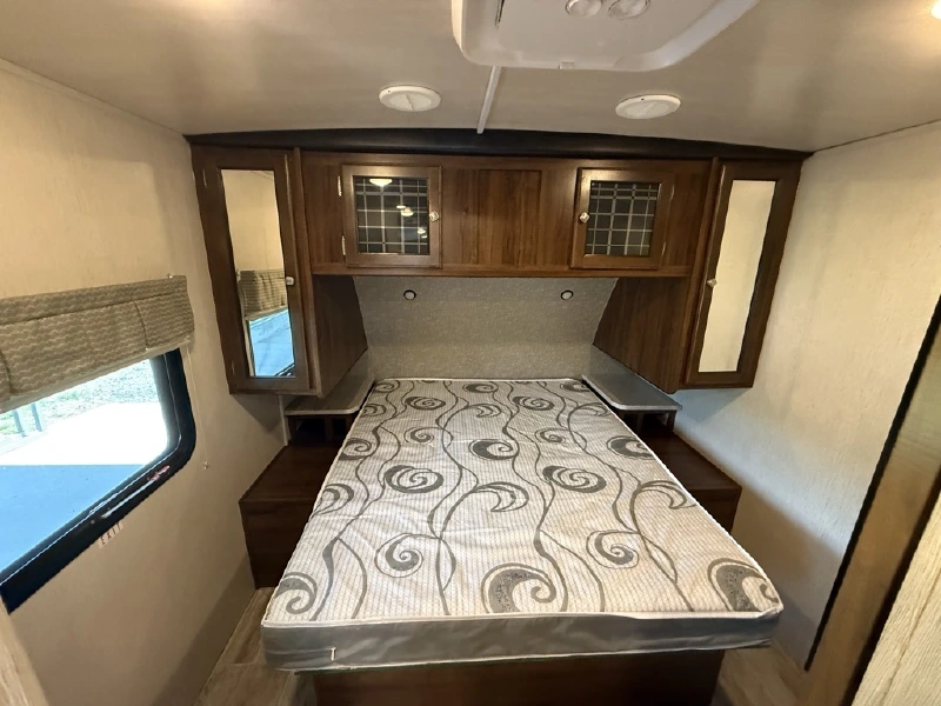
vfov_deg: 85.7
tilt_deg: -13.9
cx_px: 470
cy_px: 353
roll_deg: -1.0
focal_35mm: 14
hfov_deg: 102.1
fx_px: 381
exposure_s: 1/60
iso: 800
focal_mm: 2.22
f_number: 2.2
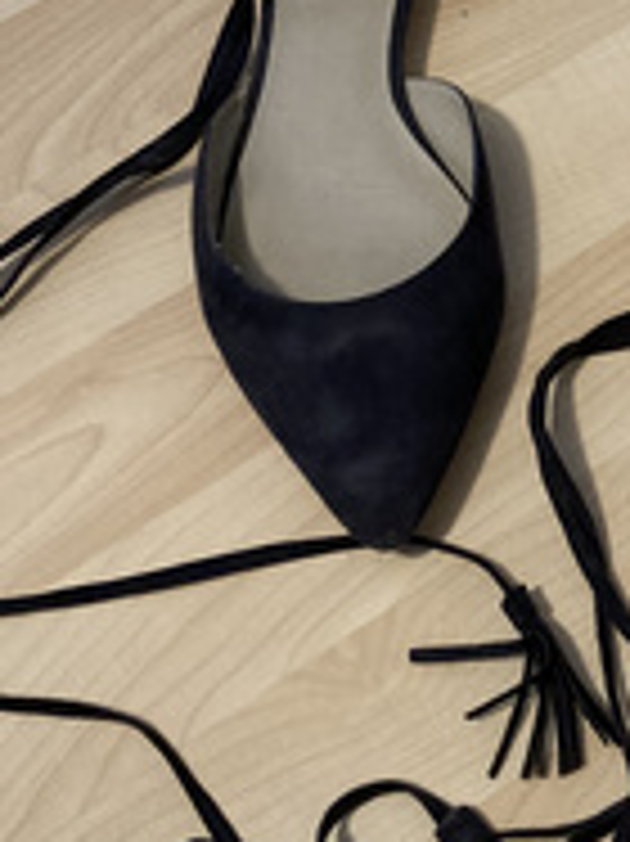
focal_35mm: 75
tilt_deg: -62.7
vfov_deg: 25.9
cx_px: 700
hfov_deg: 18.8
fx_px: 1822
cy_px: 284
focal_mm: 3.99
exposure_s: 1/33
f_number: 1.8
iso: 320
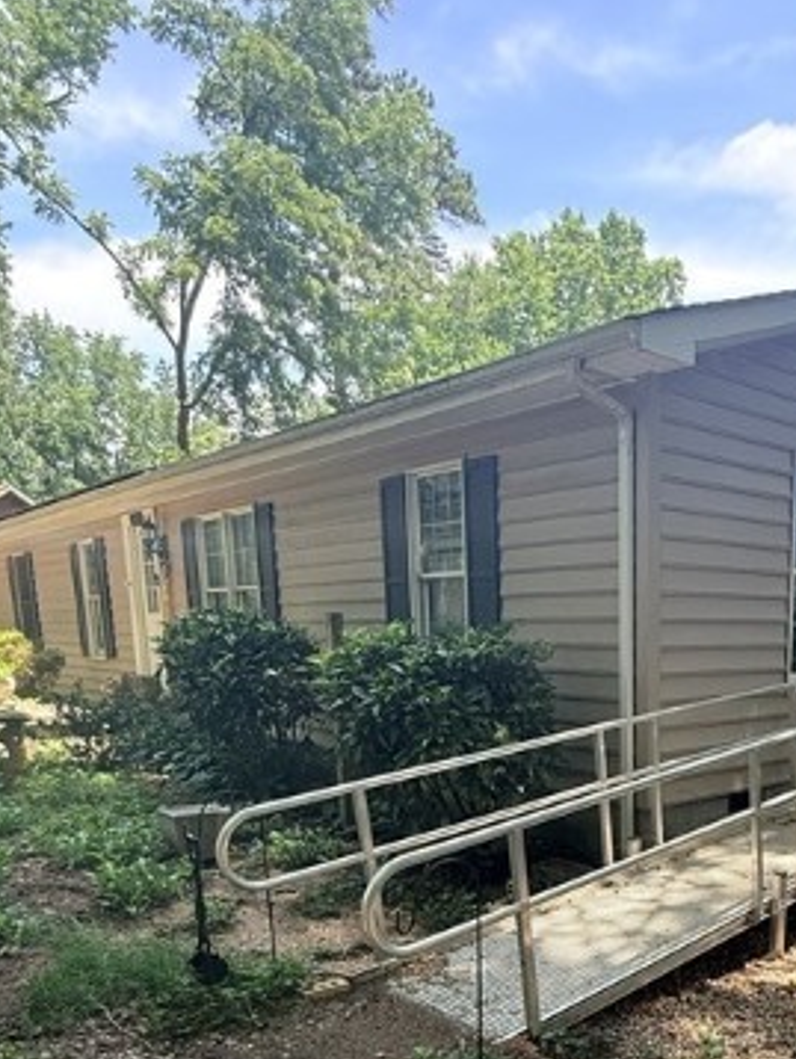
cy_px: 822
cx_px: 651
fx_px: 919
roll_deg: +0.1
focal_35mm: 30
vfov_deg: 56.3
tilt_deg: -11.5
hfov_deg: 44.3
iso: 64
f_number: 2.2
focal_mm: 2.22
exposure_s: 1/240
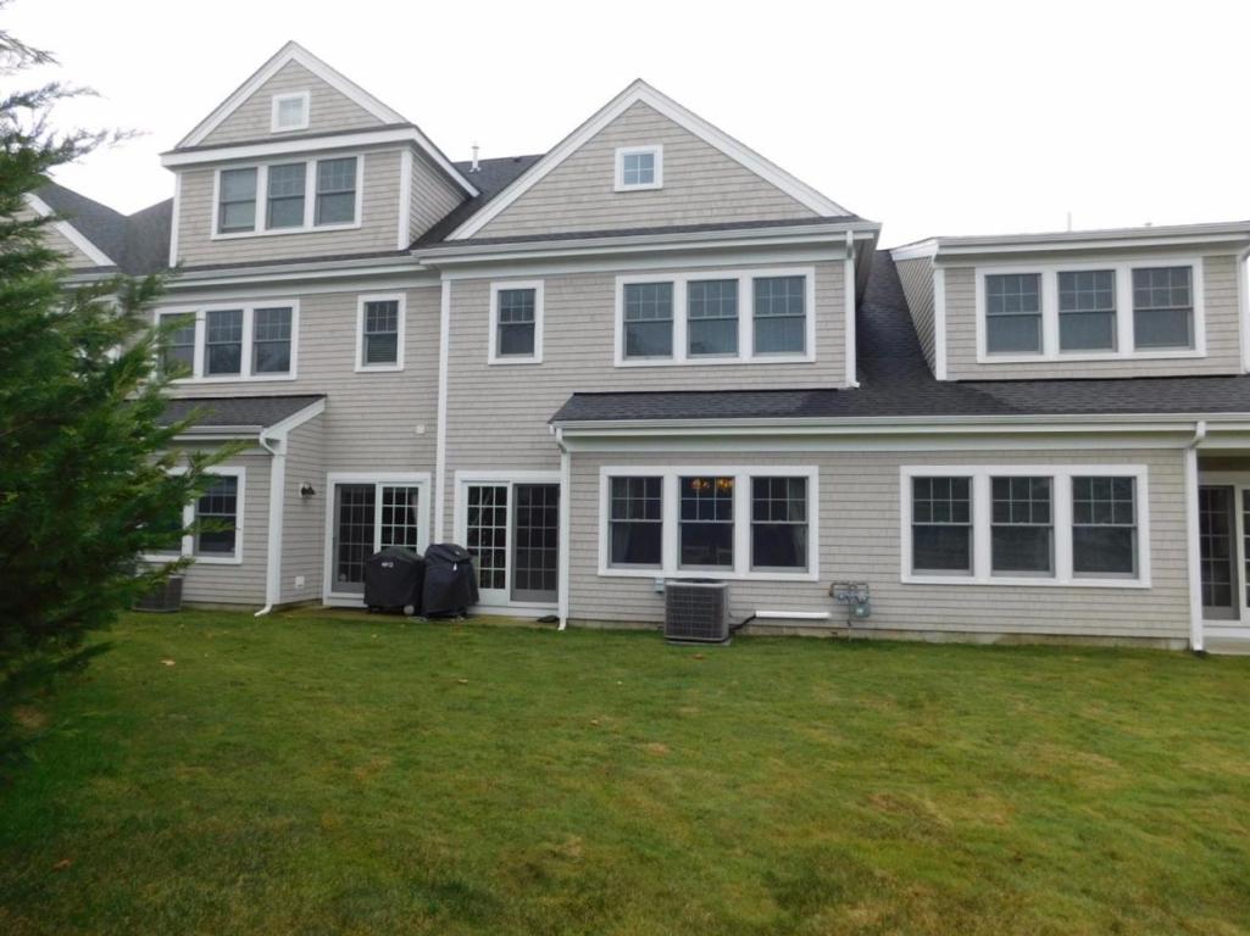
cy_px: 468
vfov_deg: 58.8
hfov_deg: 73.9
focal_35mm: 23
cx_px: 625
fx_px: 830
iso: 125
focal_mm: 4
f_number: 3
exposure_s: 1/500
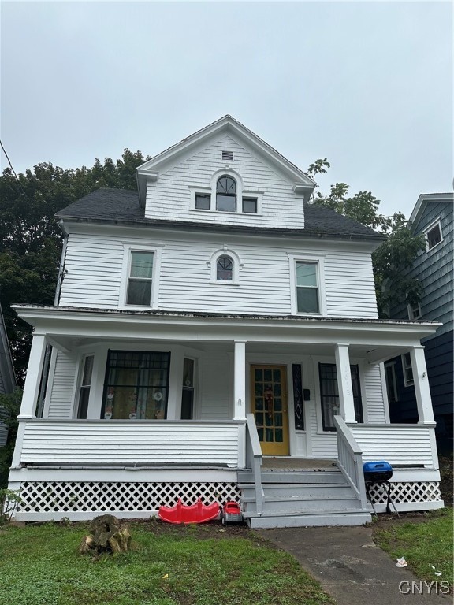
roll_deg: -1.6
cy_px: 302
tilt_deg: +20.2
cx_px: 227
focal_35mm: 24
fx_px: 420
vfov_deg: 71.6
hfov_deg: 56.8
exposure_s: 1/3861
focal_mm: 6.86
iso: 80
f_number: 1.78
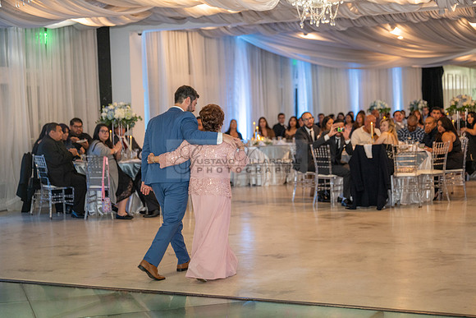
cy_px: 159
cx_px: 238
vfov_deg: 20.6
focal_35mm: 66
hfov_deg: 30.5
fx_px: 873
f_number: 2.8
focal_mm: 66
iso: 1000
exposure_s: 1/160
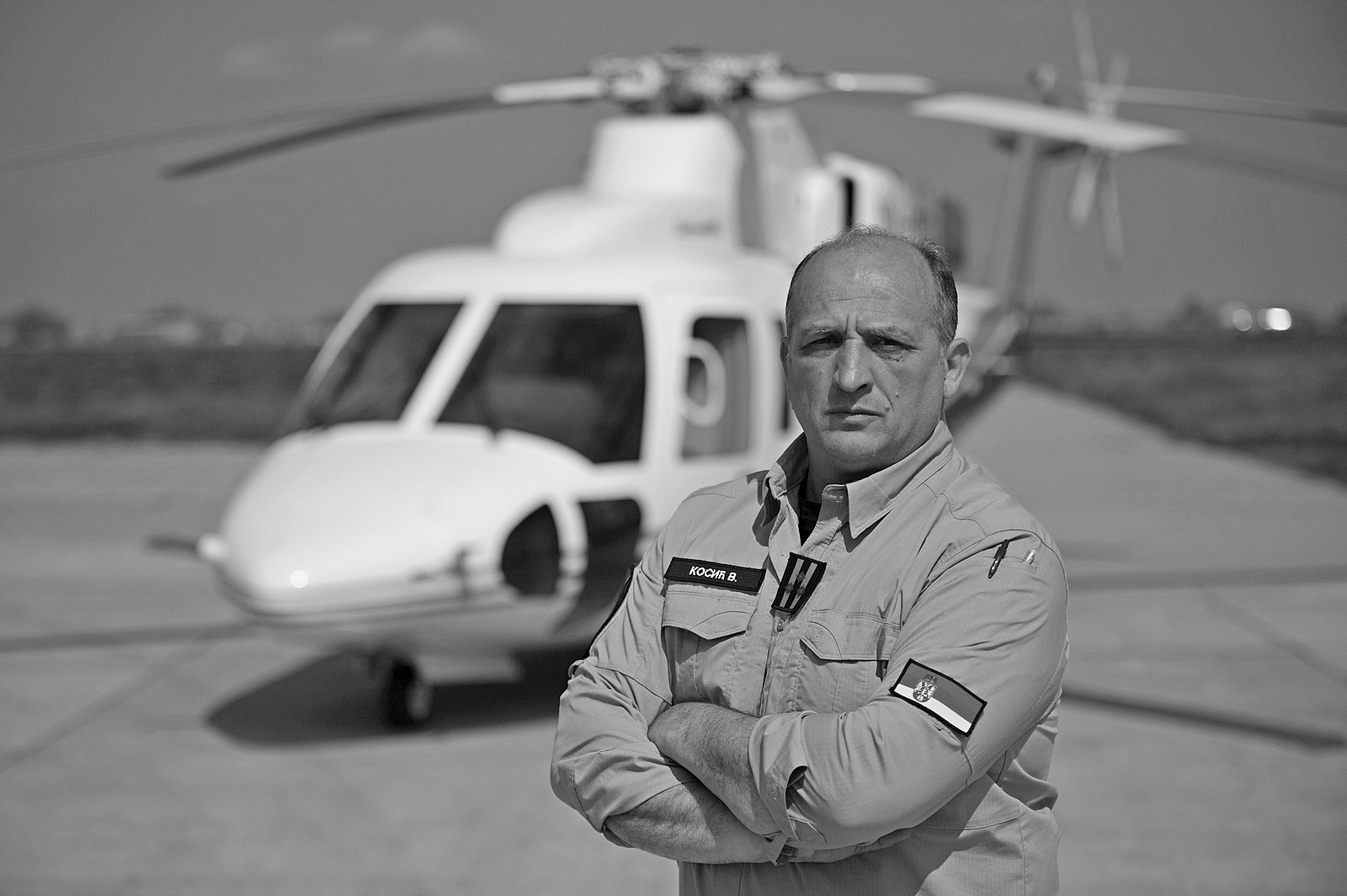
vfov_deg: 19.4
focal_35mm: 70
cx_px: 674
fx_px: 2617
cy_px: 448
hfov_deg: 28.9
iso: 320
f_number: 2.8
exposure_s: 1/1600
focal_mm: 70
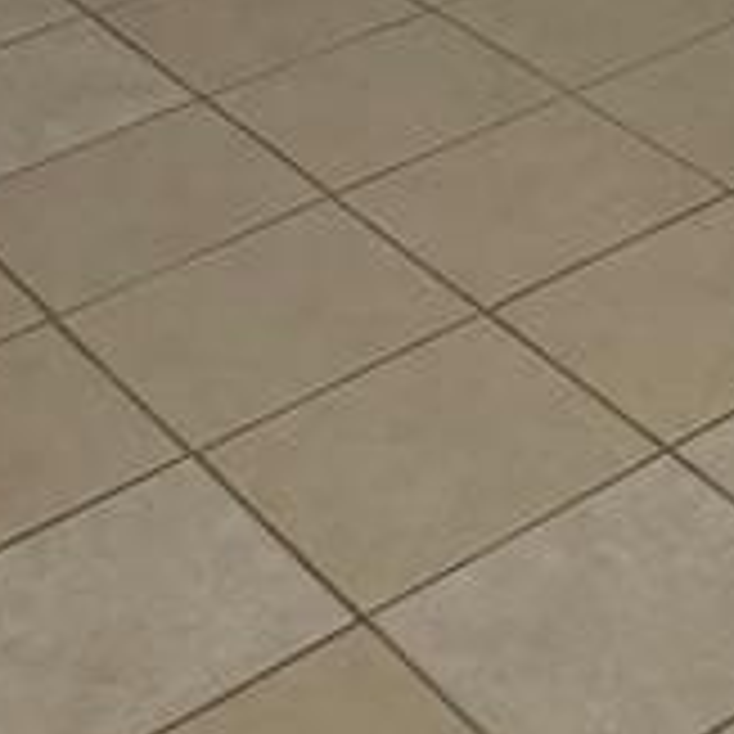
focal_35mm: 108
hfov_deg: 15.4
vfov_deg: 13.2
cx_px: 946
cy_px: -883
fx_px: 2591
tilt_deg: -5.7
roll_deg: +1.4
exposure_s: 1/60
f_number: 1.6
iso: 250
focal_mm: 5.96
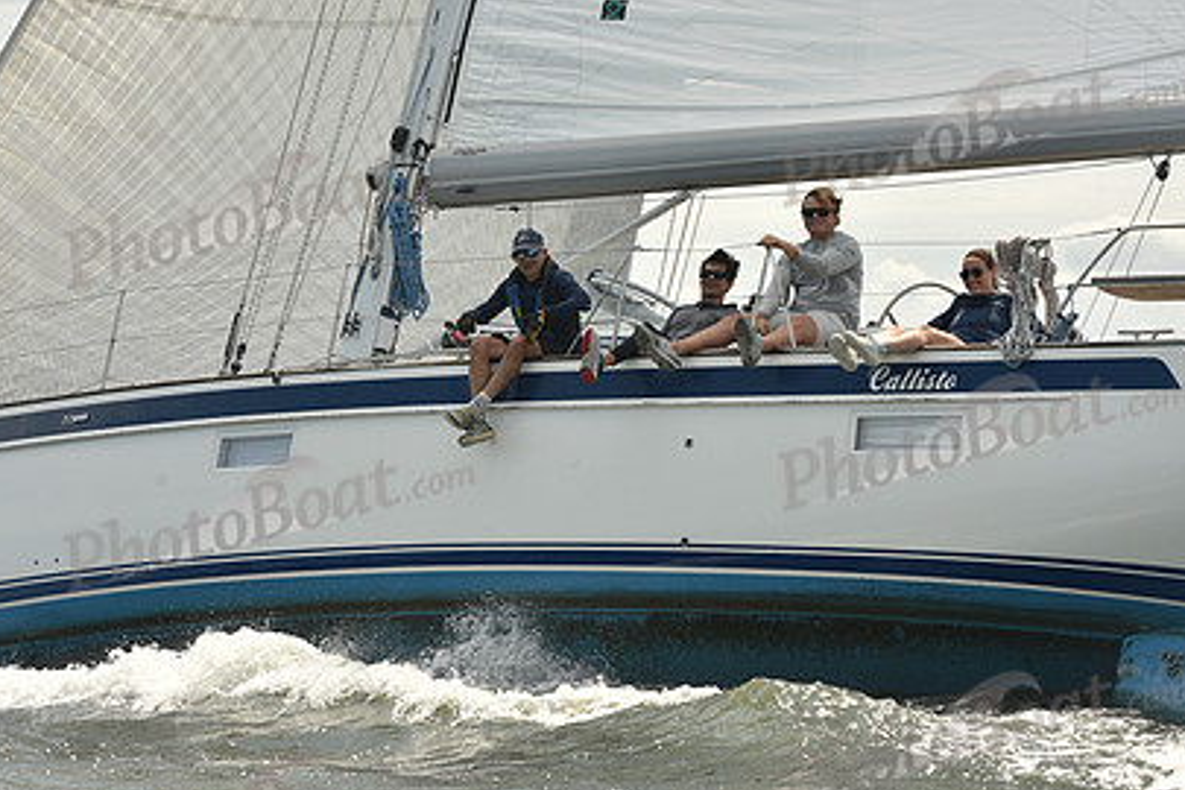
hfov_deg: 11.5
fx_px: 5892
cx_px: 629
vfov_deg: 7.7
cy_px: 323
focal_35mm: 179
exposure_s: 1/800
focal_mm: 125
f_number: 9
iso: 250
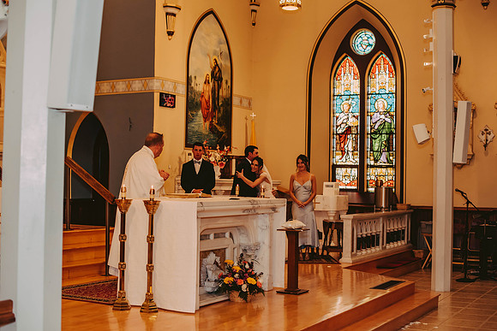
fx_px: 690
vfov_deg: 27.0
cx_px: 248
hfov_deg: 39.6
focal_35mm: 50
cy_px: 166
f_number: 2.8
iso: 800
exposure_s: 1/125
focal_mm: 50
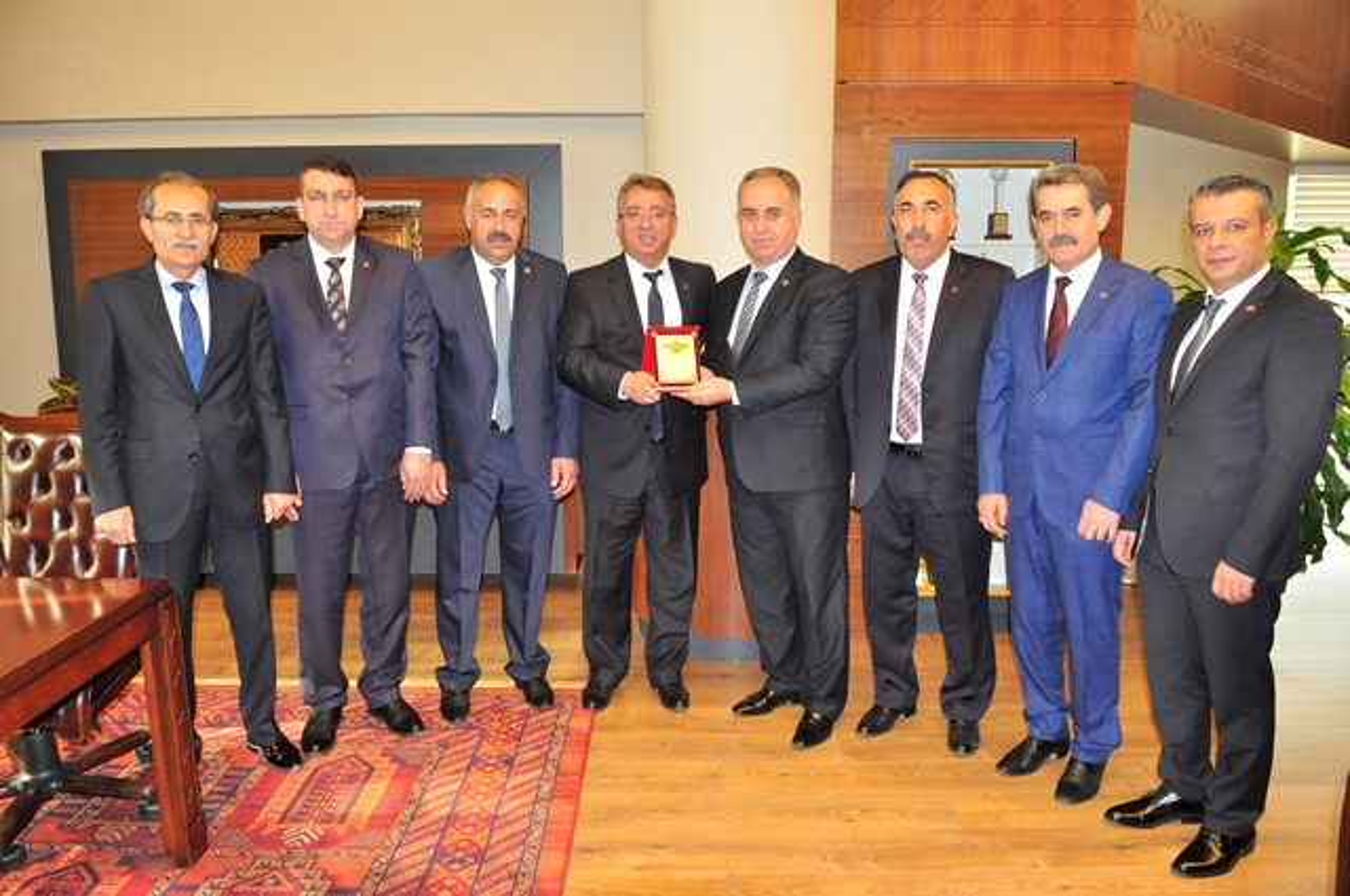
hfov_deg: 67.4
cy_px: 448
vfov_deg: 47.8
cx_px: 675
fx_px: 1011
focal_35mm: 27
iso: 1600
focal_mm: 18
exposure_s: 1/100
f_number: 5
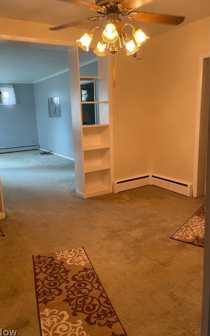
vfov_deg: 66.5
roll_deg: +0.3
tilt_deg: -13.2
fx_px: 256
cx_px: 98
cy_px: 169
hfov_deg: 44.5
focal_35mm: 28
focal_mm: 4.2
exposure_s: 1/60
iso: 500
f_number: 1.6
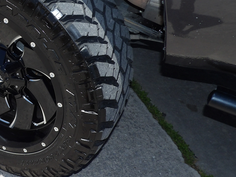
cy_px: 88
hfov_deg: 36.3
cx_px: 8
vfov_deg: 30.3
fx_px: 327
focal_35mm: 48
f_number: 3.2
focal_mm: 4.3
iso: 100
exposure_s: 1/692
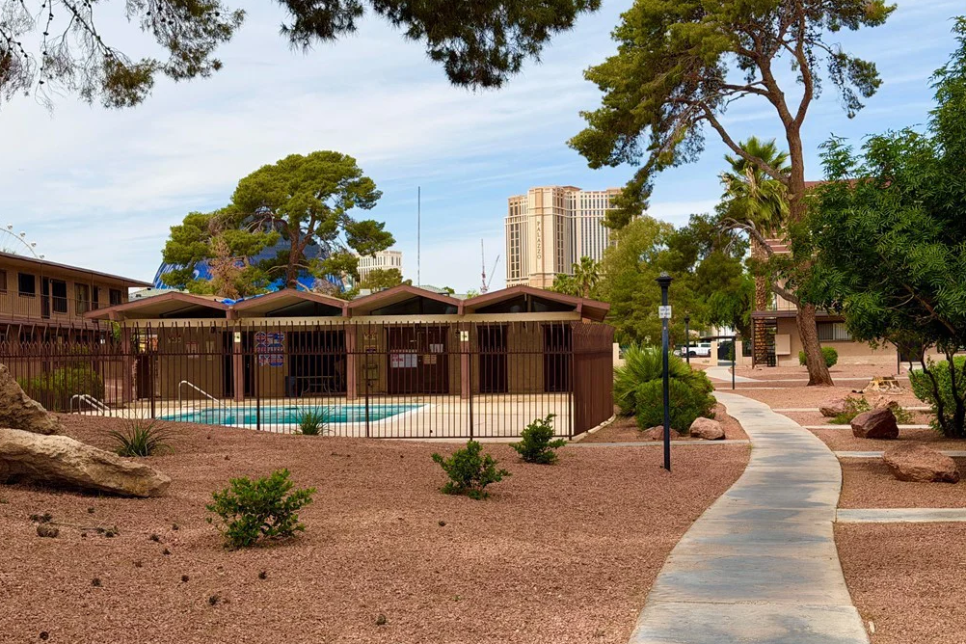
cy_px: 361
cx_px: 475
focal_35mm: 51
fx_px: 1368
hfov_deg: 38.9
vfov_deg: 26.5
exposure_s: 1/5587
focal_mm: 6.76
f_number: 1.78
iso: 64
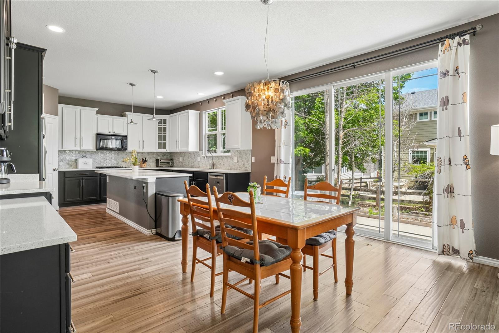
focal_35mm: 18
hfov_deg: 90.0
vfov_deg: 67.4
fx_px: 249
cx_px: 250
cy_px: 166
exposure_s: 1/15
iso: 125
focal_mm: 12
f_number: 8
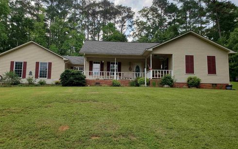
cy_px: 74
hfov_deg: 66.4
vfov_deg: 44.6
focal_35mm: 28
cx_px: 118
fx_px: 182
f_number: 2.4
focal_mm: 4.3
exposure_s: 1/779
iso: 50
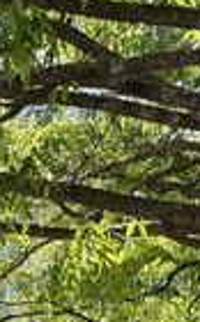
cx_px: -168
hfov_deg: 12.9
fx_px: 797
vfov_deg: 20.8
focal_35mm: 91
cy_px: 420
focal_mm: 6.76
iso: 100
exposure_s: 1/521
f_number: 1.78
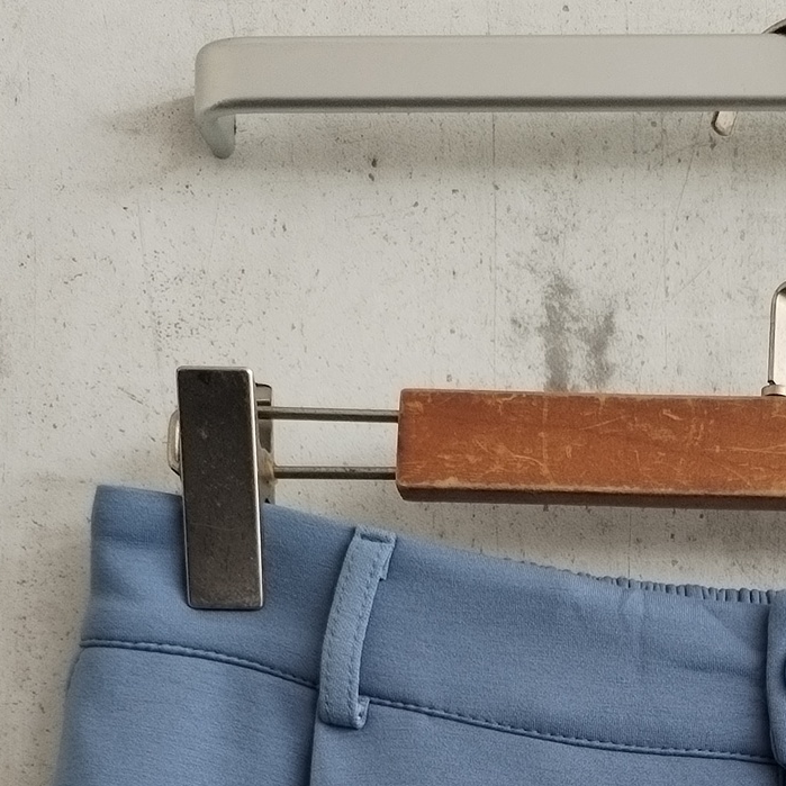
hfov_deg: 19.3
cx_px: 747
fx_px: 2261
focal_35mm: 88
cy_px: 1151
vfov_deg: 17.8
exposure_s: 1/100
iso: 199
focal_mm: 4.75
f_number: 1.8
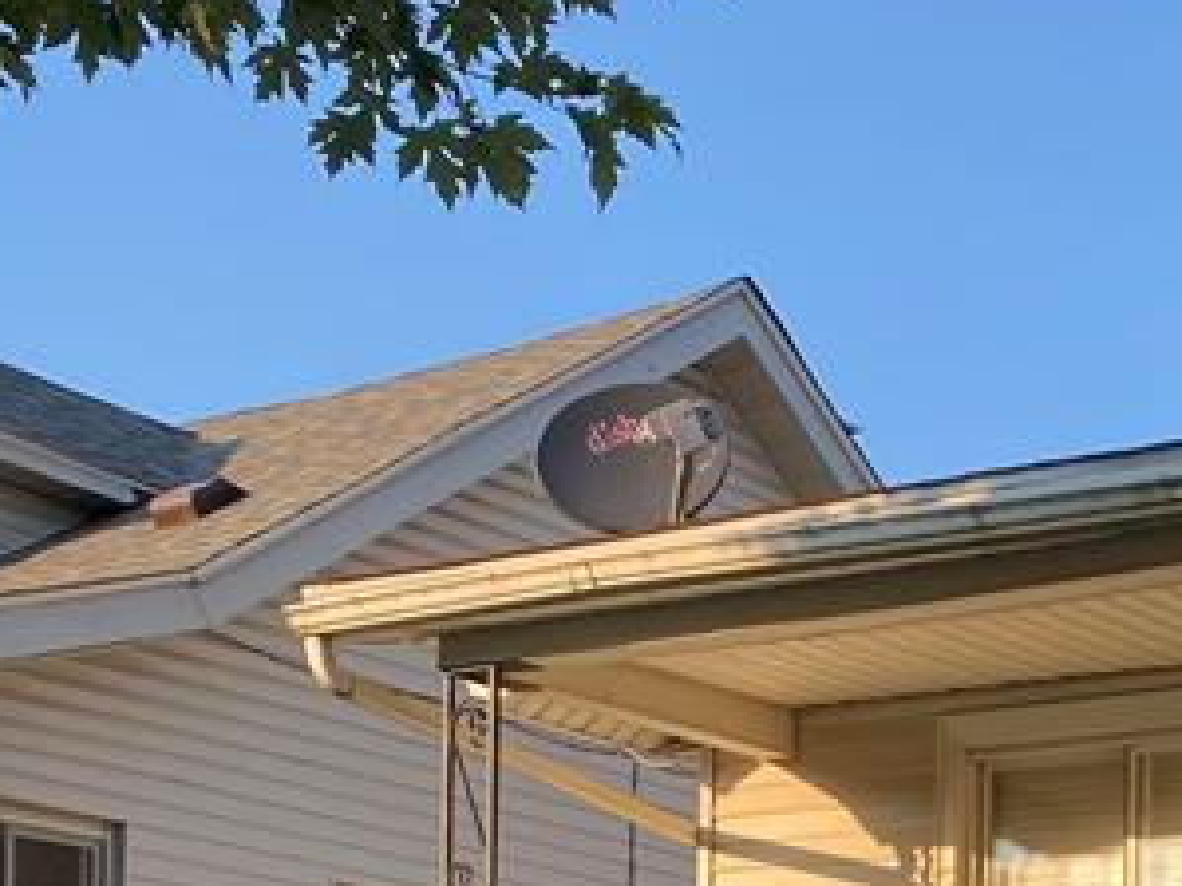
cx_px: 1312
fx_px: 3038
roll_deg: -2.6
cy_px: 1416
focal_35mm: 89
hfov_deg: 20.9
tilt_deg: -1.3
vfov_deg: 15.1
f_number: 1.8
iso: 32
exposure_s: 1/557
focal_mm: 4.25
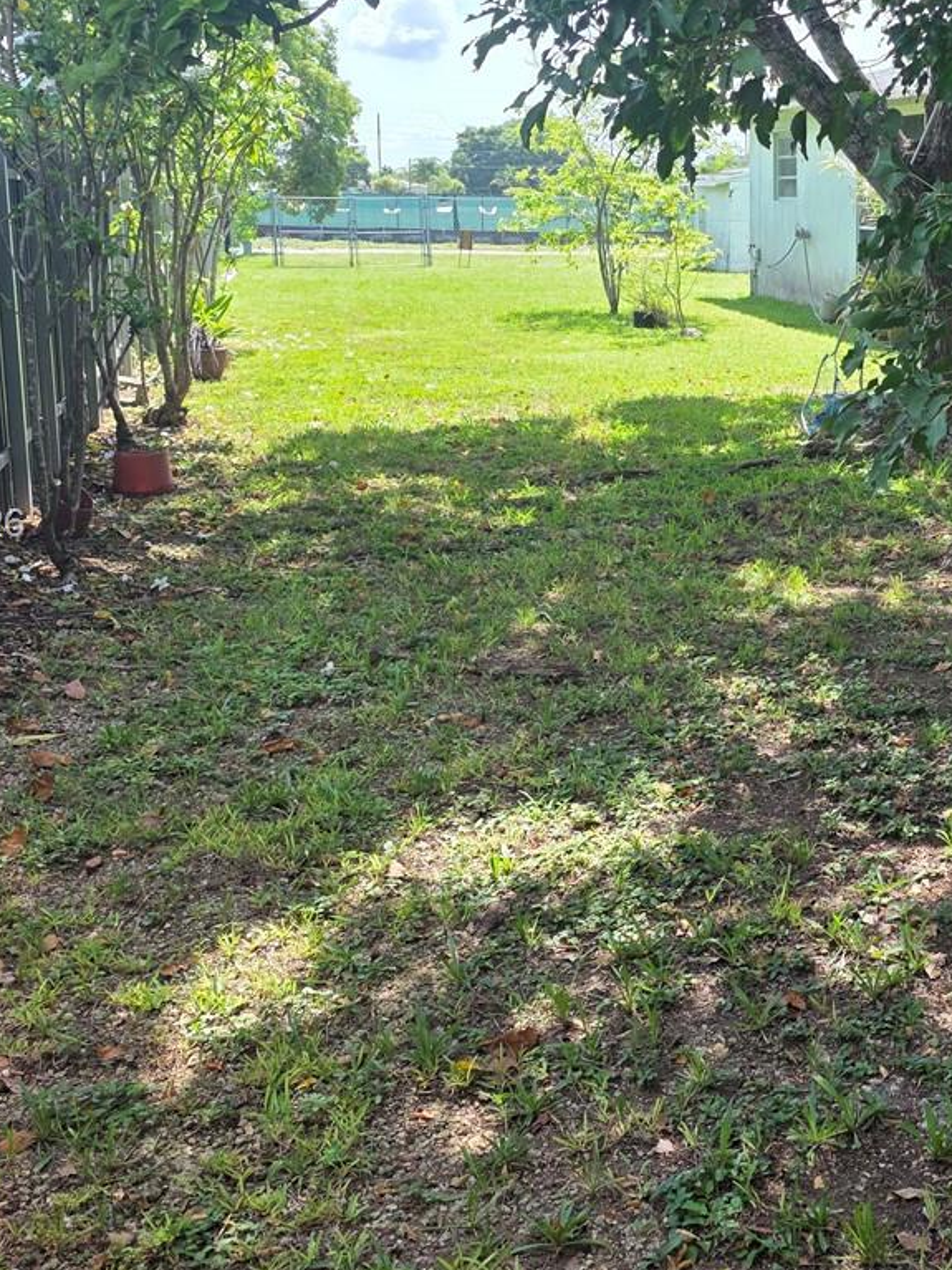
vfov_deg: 39.5
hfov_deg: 29.2
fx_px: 1761
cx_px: 834
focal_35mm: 48
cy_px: 527
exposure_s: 1/1869
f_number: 1.7
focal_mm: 6.3
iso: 80
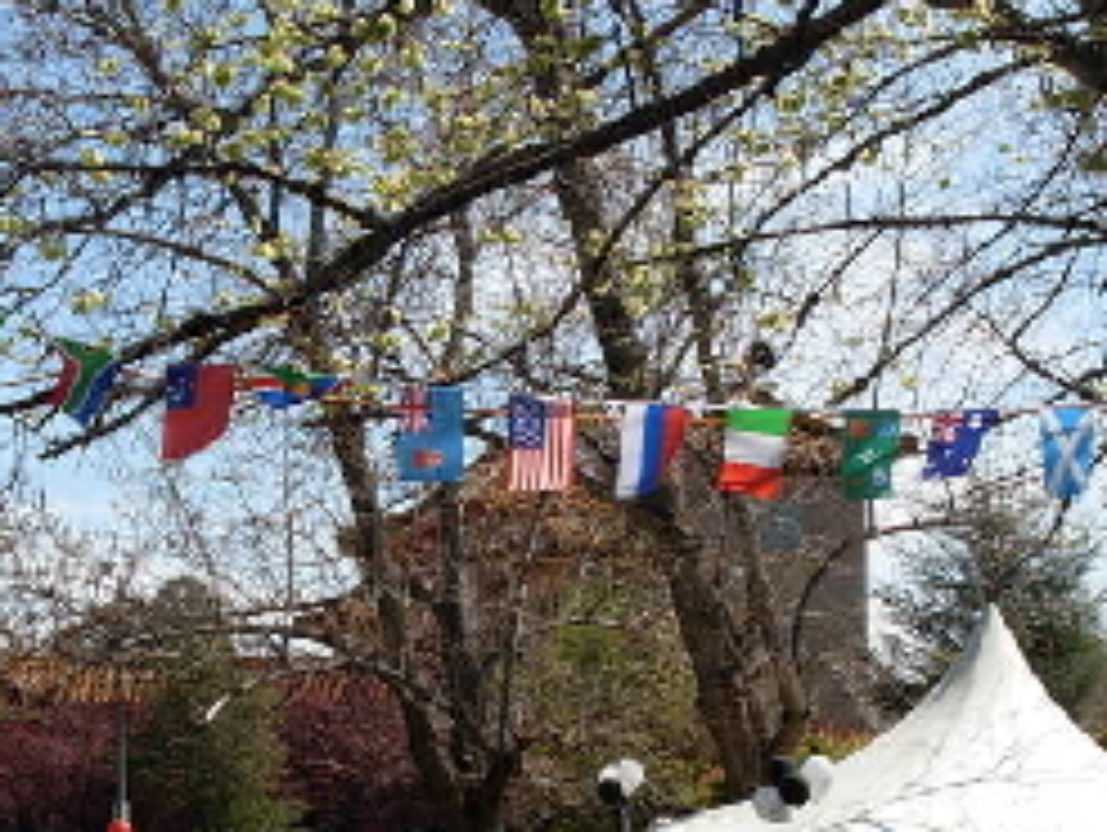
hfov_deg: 26.0
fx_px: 2369
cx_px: 297
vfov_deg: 19.8
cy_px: 643
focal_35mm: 74
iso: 79
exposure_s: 1/395
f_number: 4.9
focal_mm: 6.3
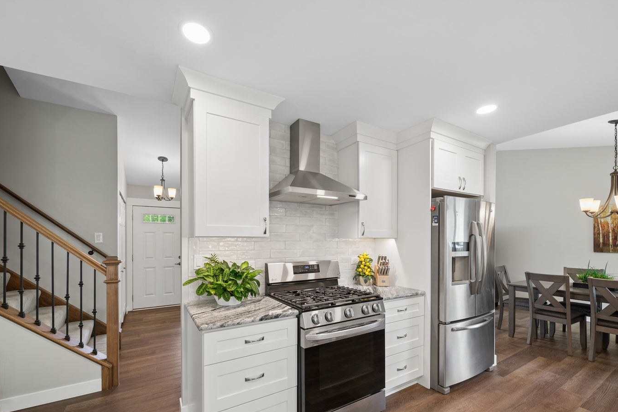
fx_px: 309
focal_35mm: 18
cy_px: 244
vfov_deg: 66.8
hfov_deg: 90.0
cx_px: 300
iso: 400
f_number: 8
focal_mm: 15
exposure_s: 1/8
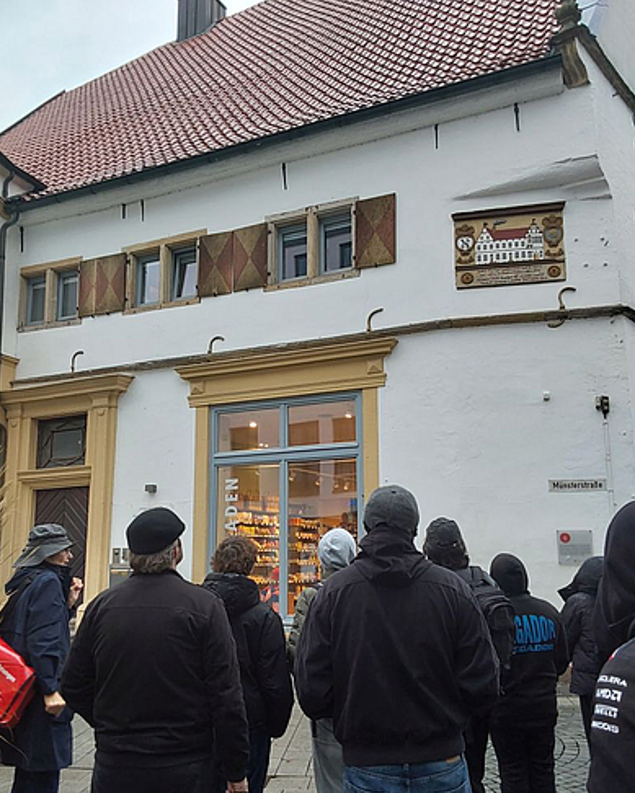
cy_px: 434
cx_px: 310
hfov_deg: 48.5
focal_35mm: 30
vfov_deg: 58.7
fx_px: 705
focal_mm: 2.91
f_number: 1.9
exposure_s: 1/100
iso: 50
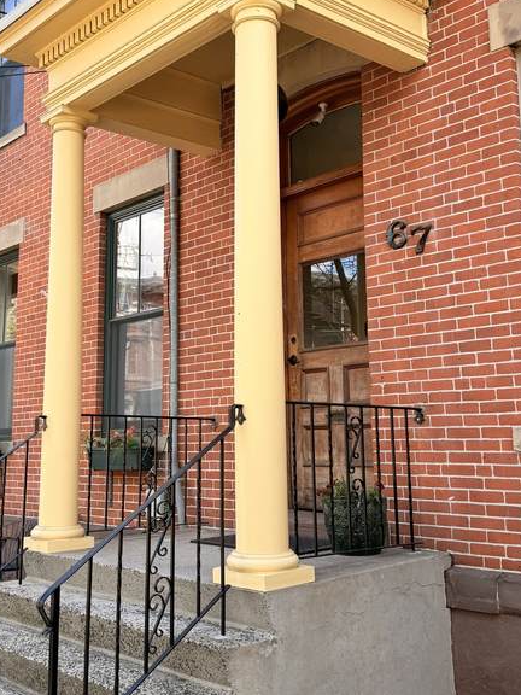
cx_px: 191
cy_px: 313
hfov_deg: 35.7
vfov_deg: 46.7
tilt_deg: +11.1
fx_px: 803
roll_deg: -0.1
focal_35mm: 40
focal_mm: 6.76
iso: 80
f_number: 1.78
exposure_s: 1/643
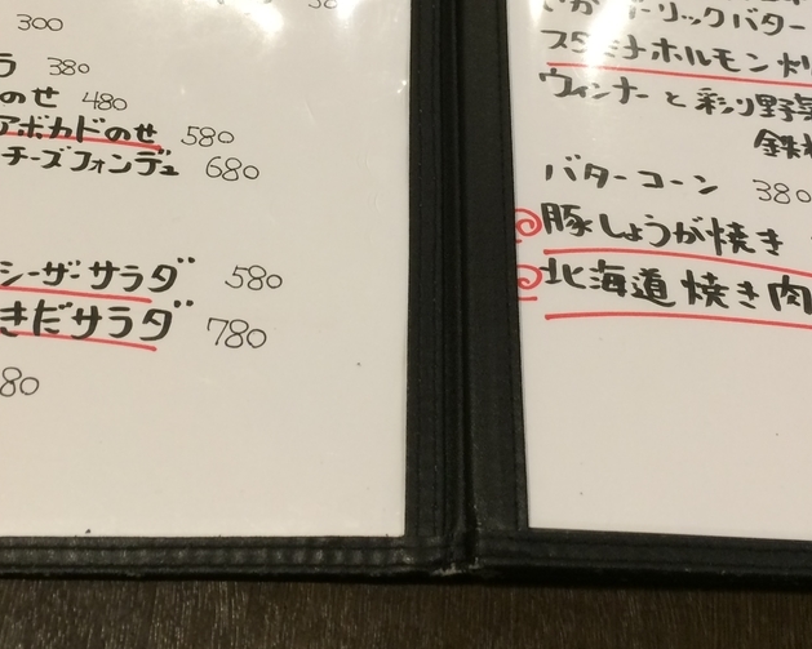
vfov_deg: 27.6
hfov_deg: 34.7
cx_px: 414
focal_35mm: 54
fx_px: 1298
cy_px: 150
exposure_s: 1/30
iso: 80
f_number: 2.2
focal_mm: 4.15
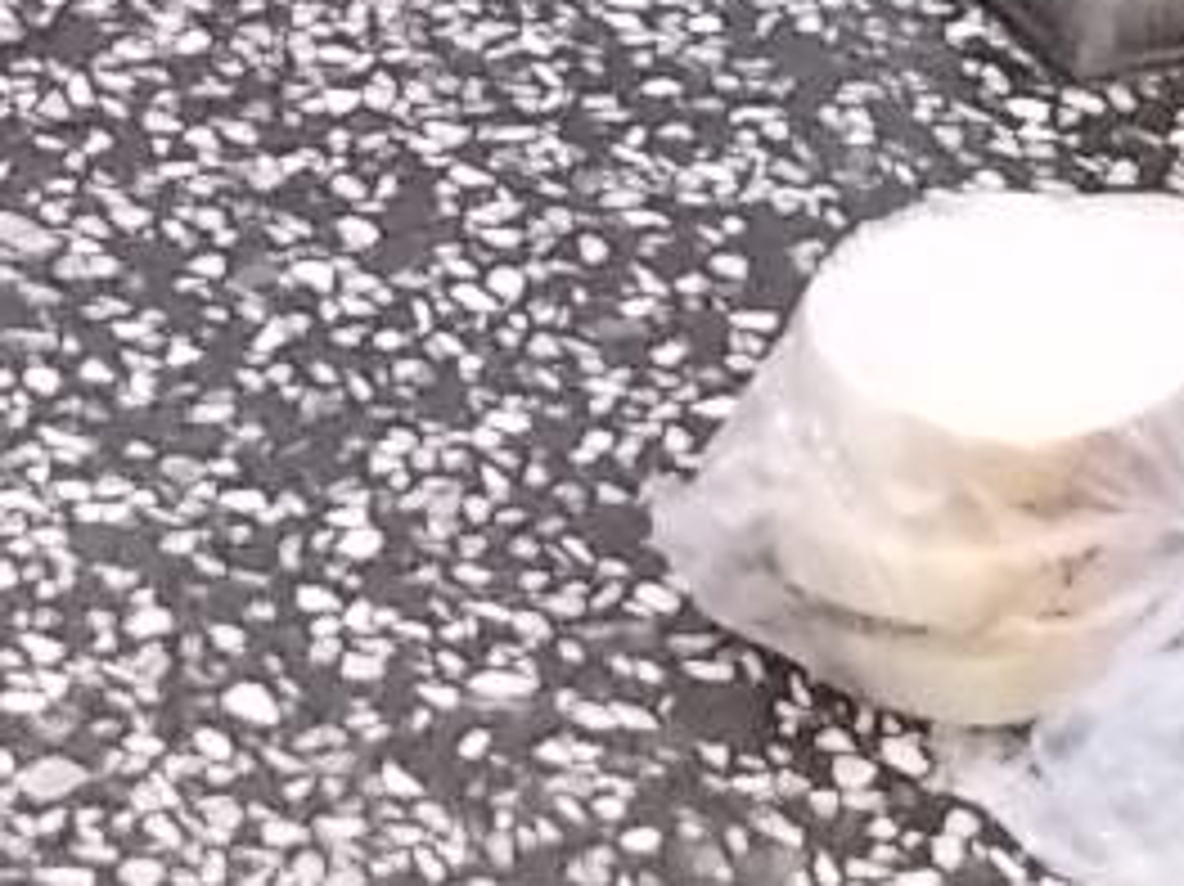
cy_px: -319
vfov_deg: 9.2
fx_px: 5402
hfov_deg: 12.5
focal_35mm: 158
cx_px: 495
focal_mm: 4.6
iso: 400
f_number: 3.2
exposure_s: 1/320
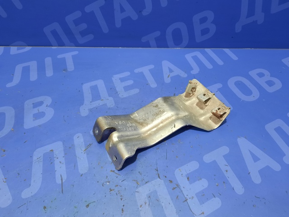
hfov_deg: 69.4
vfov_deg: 54.9
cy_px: 108
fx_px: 209
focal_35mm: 25
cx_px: 144
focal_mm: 4.6
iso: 320
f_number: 2
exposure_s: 1/30
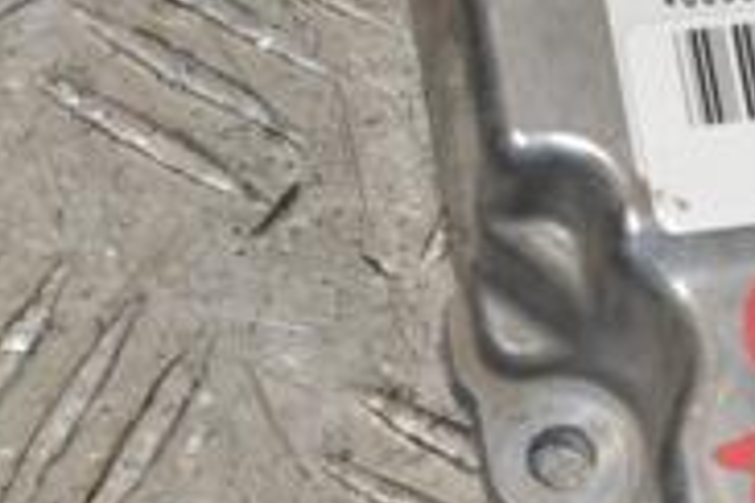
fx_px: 5998
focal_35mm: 286
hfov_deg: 7.1
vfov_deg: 4.8
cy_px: 223
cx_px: 965
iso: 800
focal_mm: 58
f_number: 10
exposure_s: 1/200
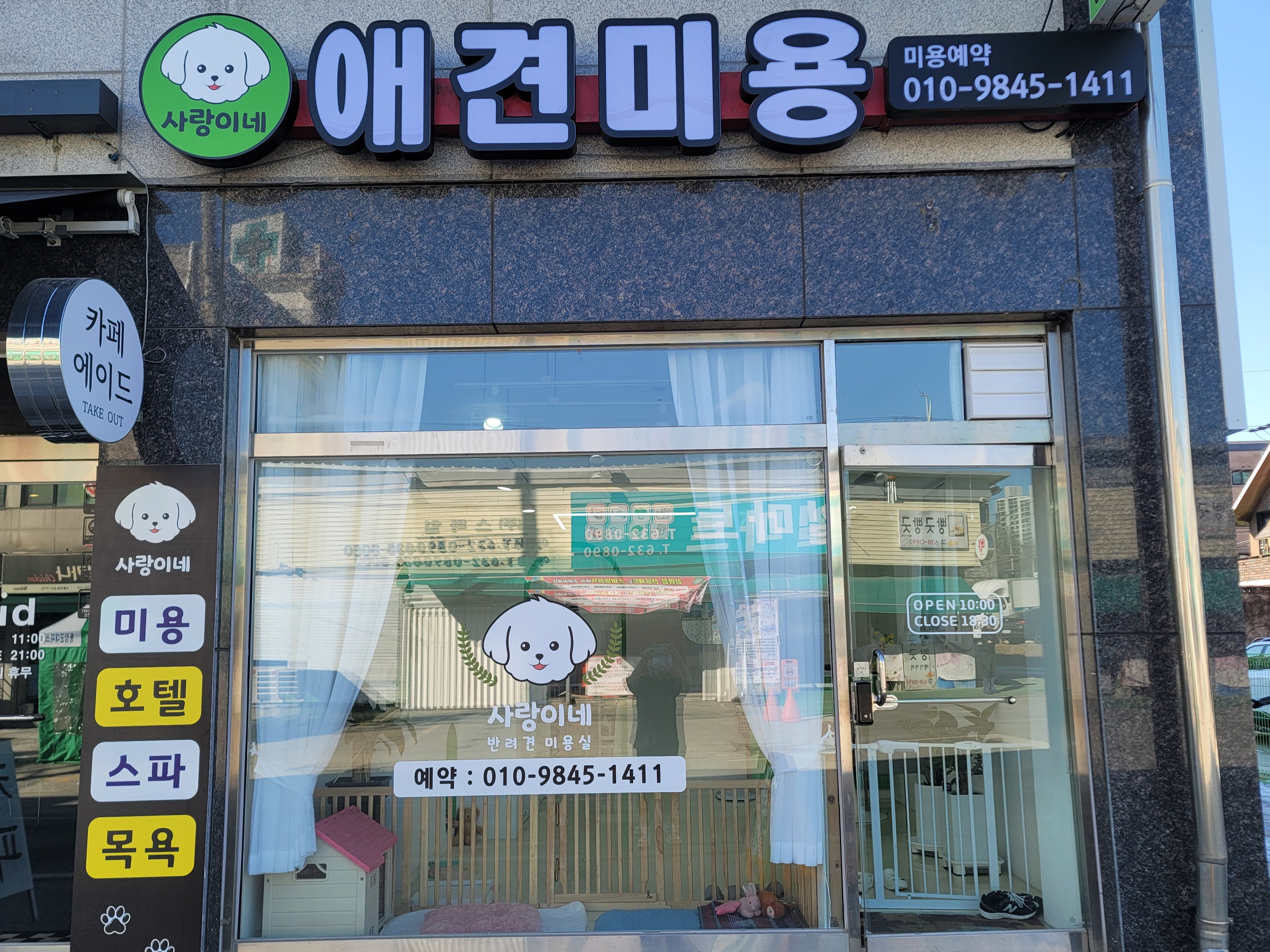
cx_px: 635
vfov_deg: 54.9
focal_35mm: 25
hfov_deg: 69.4
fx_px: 917
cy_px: 476
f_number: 1.8
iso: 20
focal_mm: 7
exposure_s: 1/278
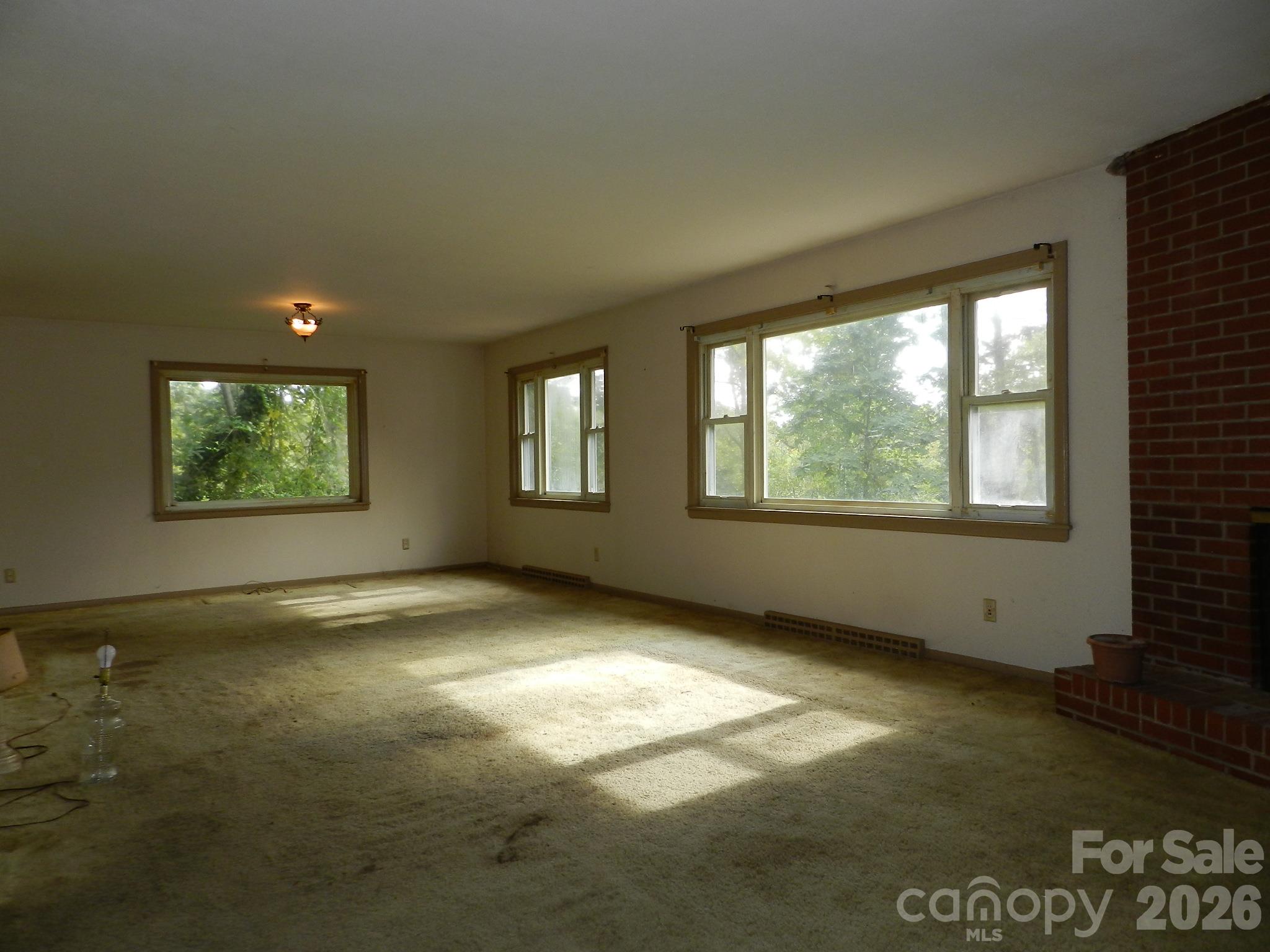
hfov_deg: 73.9
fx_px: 844
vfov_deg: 58.9
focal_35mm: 23
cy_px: 476
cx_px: 635
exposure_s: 1/80
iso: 160
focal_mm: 4
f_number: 3.4
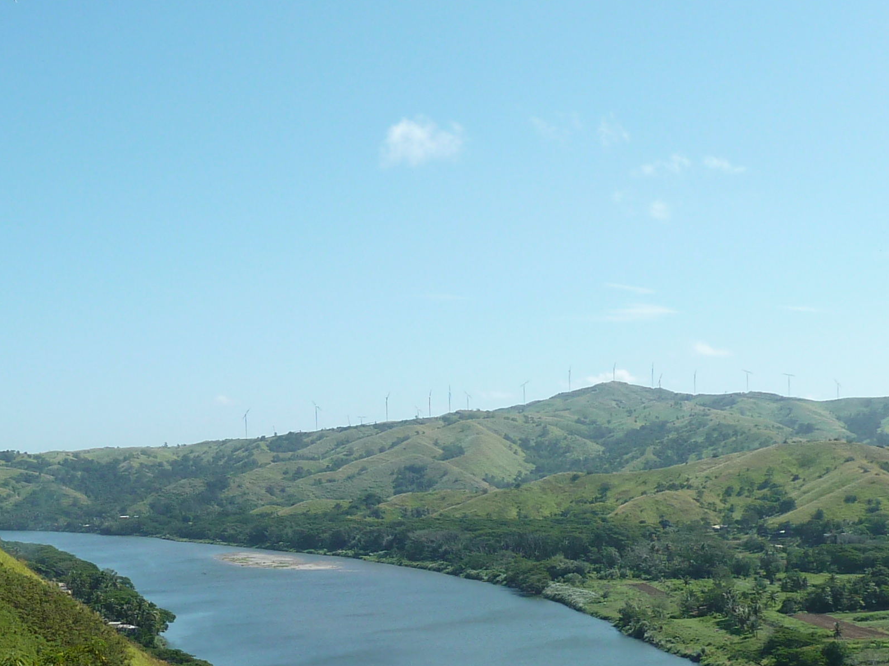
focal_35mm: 63
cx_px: 304
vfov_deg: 22.8
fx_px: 1618
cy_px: 585
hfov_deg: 30.5
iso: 80
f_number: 3.3
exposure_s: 1/800
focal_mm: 4.1
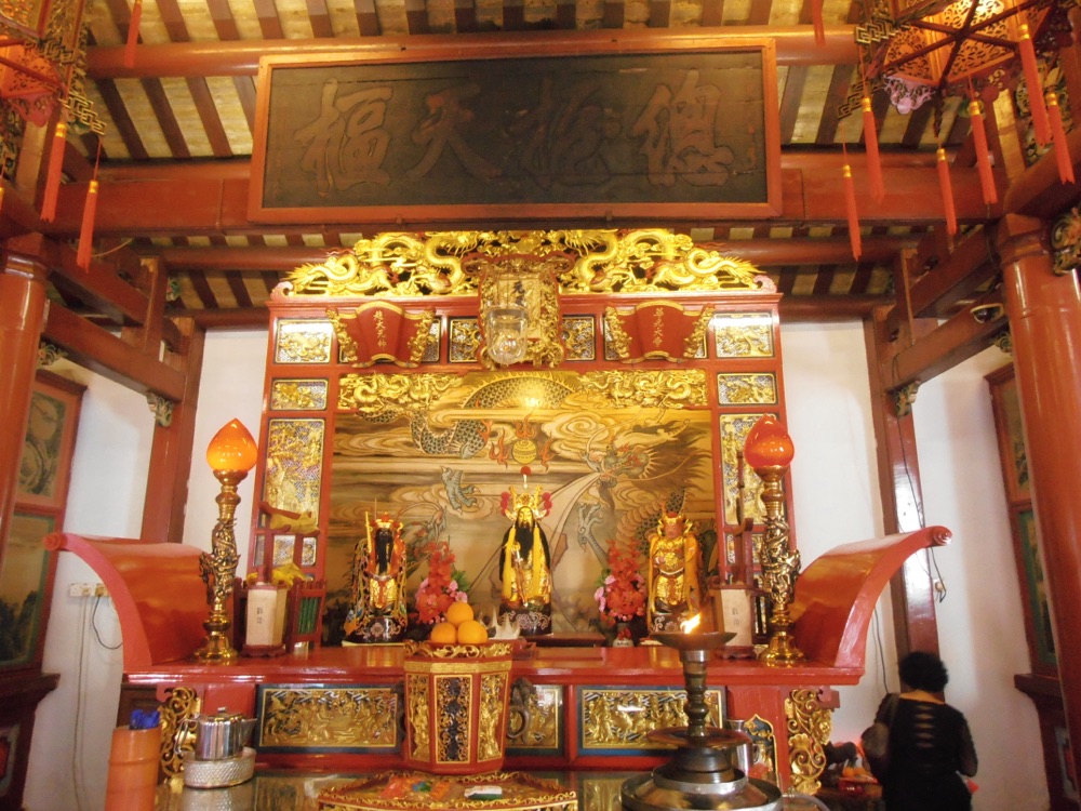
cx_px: 540
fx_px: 749
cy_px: 406
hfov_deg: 71.6
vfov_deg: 56.8
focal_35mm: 24
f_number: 3
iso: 400
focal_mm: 4.2
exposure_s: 1/25
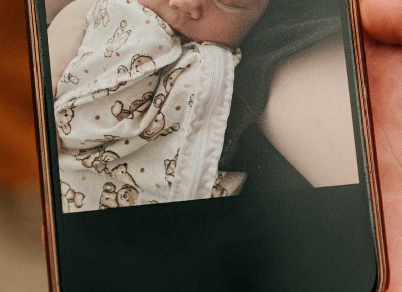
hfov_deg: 13.0
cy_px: 33
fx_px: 1769
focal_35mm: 154
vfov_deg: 9.4
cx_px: 222
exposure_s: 1/160
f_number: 3.5
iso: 400
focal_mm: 40
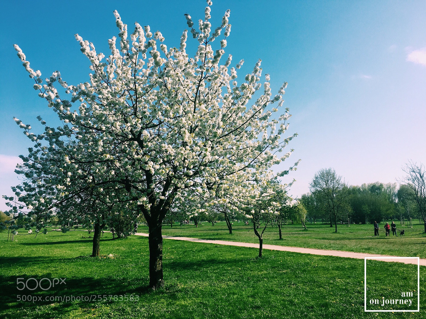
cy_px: 160
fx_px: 357
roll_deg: +1.3
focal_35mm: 29
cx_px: 213
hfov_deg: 61.7
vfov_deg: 48.2
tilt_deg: +8.6
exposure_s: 1/1261
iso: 25
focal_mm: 4.15
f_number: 2.2
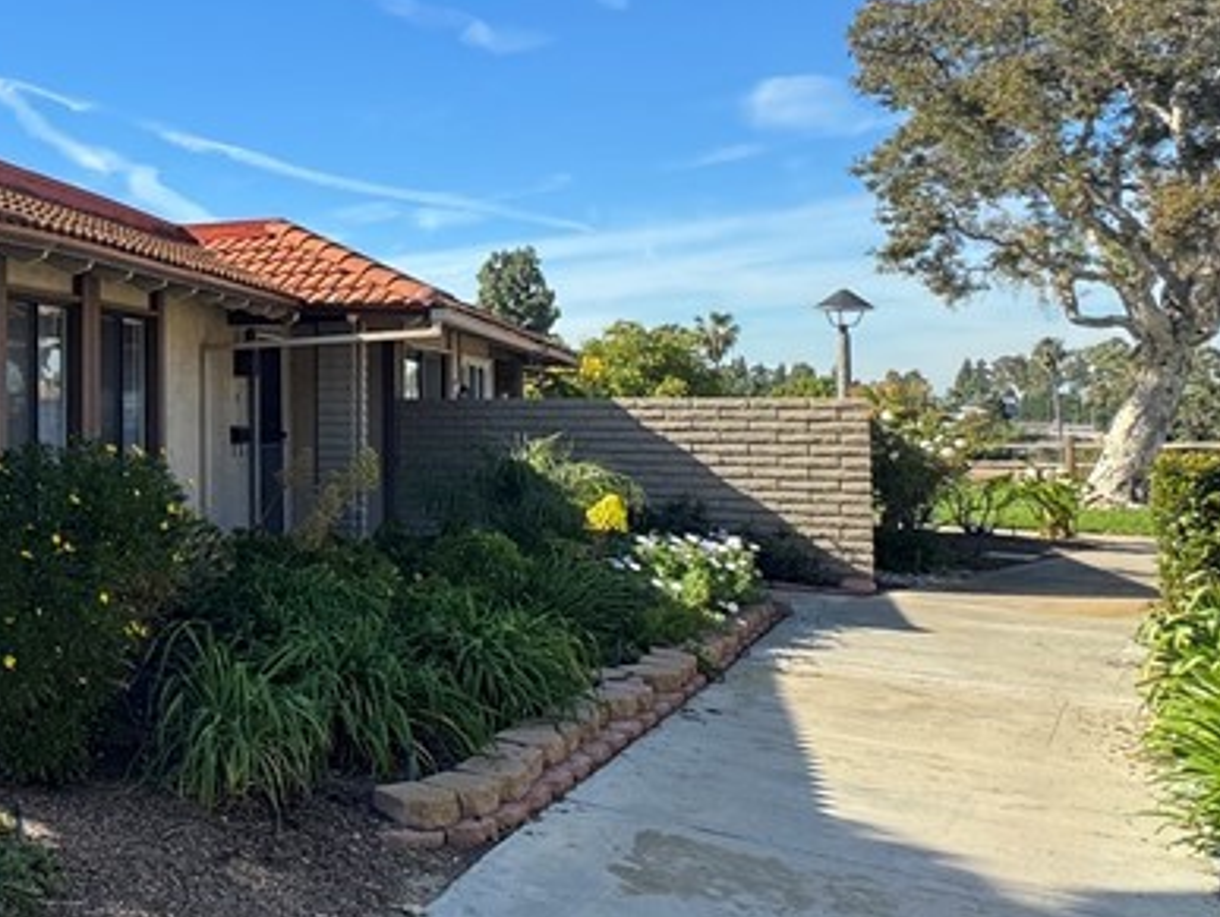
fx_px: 1305
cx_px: -236
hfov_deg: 37.9
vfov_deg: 38.6
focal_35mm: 37
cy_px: 369
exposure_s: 1/932
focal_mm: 2.22
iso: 50
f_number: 2.2
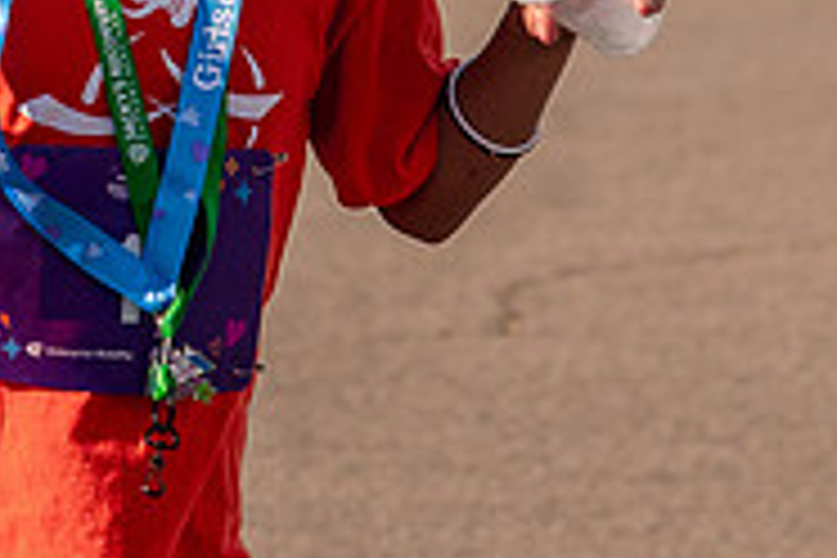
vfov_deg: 2.9
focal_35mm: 472
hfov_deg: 4.4
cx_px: 123
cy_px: -213
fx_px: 10973
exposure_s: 1/800
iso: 200
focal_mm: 98
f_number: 5.6
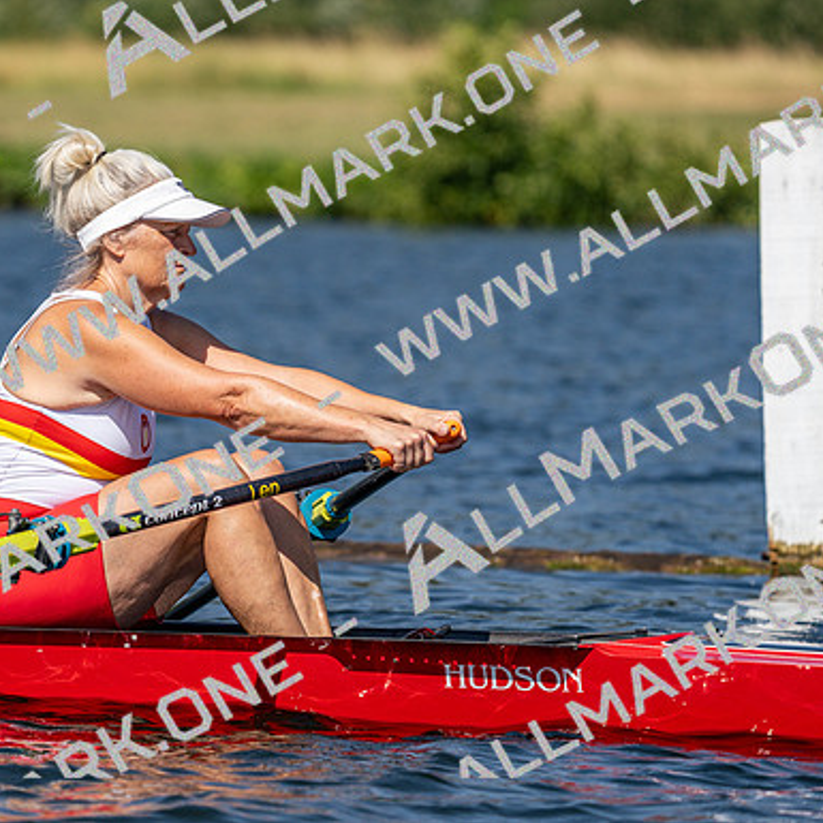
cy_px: 412
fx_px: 11755
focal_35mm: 437
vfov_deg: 4.0
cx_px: 220
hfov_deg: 4.0
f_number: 6.3
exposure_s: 1/2000
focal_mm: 341
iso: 200
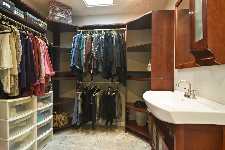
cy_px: 75
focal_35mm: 18
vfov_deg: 67.4
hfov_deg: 90.0
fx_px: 112
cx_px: 112
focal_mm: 12
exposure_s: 1/2.5
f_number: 8
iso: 200
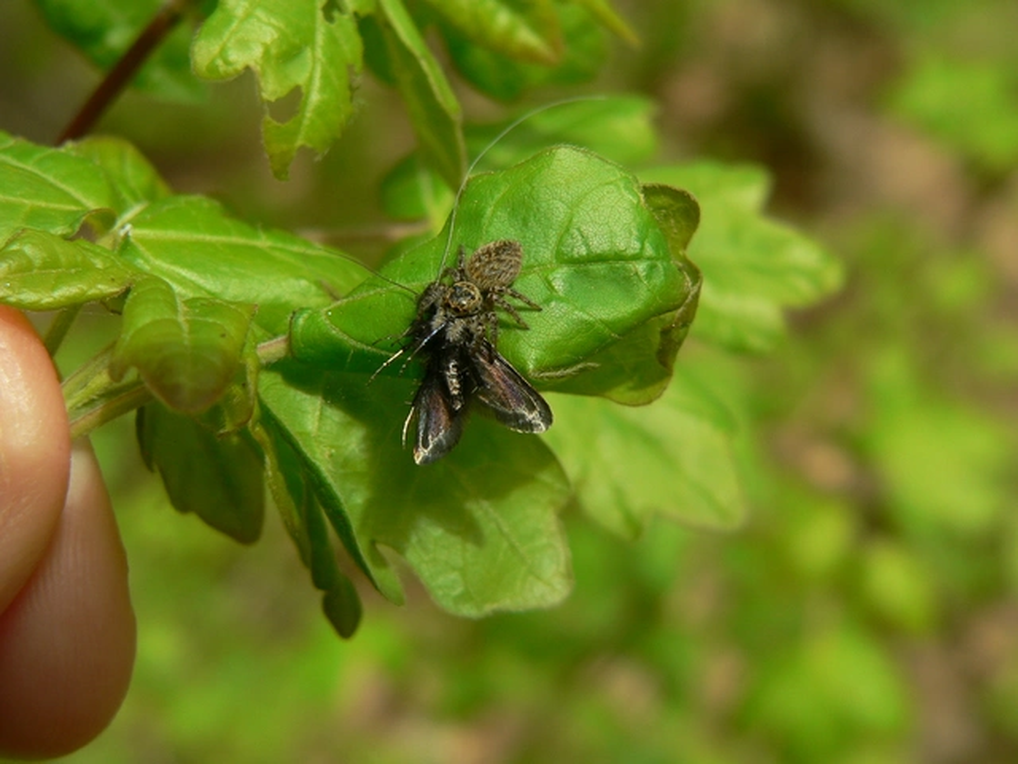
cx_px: 509
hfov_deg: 26.7
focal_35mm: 73
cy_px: 382
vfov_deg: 20.2
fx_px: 2147
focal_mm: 12.1
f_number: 4
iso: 80
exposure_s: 1/250
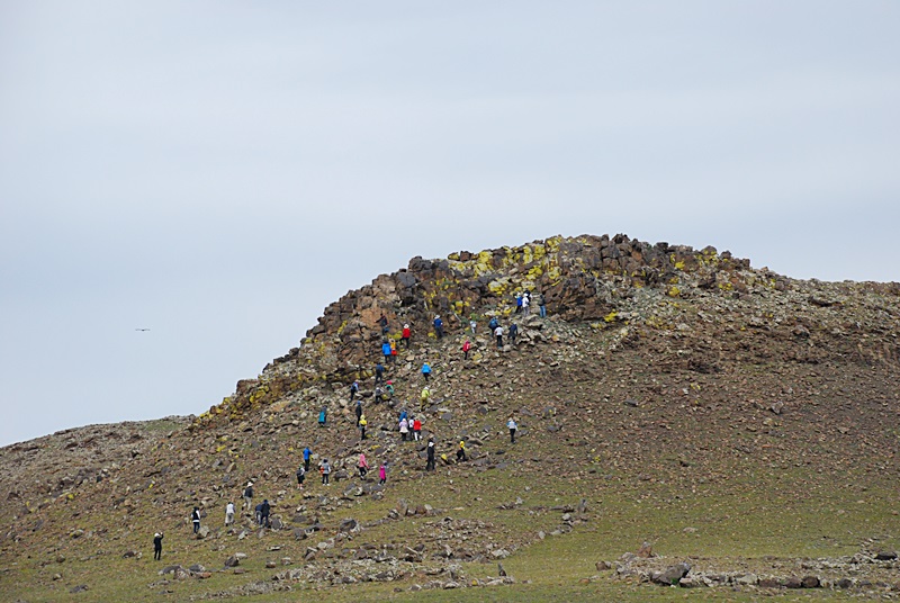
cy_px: 302
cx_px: 450
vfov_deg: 13.1
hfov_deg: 19.4
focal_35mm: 105
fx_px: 2629
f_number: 6.3
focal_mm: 70
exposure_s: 1/1600
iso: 400
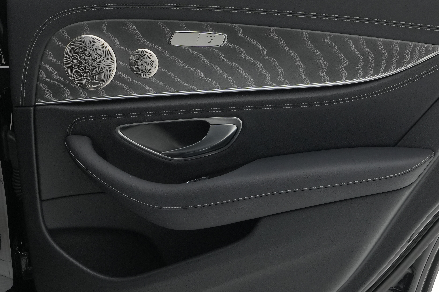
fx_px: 1059
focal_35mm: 87
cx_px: 308
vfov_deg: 15.7
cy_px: 148
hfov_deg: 23.3
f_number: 7.1
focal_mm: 35
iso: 640
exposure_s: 1/80
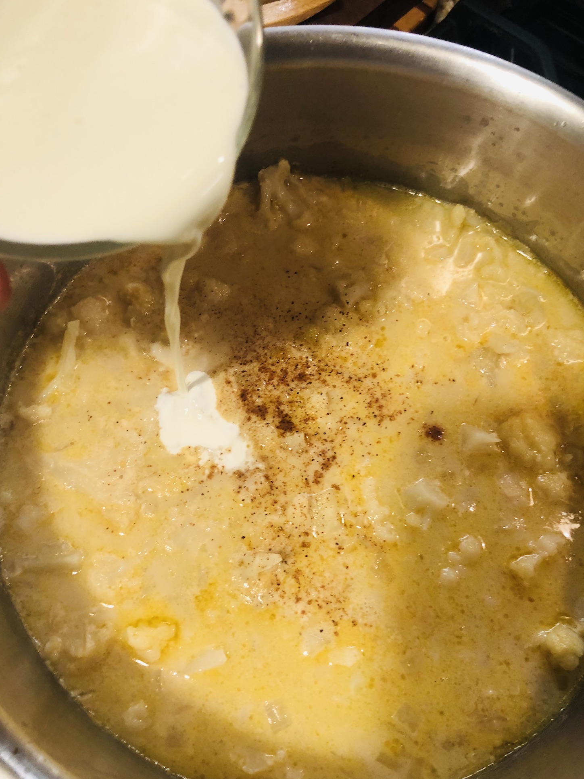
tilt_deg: -68.6
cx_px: 299
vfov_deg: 61.6
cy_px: 403
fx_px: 652
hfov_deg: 48.2
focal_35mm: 29
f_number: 1.8
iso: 40
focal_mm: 4
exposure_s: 1/20
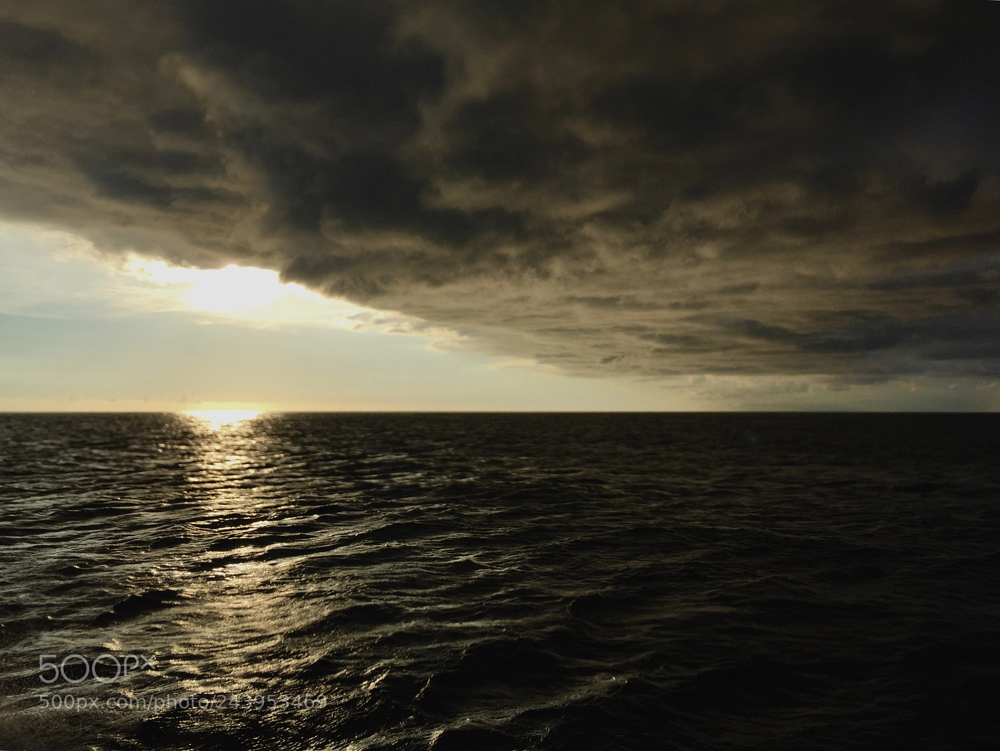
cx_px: 500
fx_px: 838
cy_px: 376
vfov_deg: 48.3
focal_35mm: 29
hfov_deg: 61.6
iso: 32
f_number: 2.2
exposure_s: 1/3968
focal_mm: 4.15
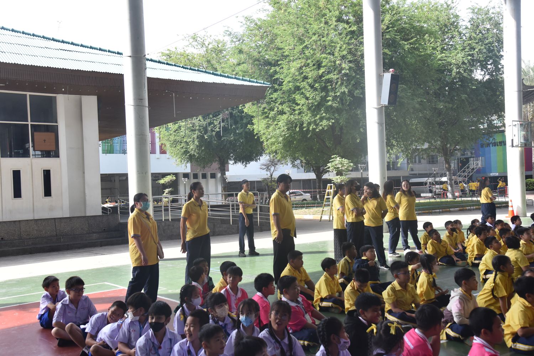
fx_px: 564
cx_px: 267
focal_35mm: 38
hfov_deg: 50.7
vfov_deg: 35.1
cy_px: 178
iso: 1600
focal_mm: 38
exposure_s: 1/800
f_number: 4.5
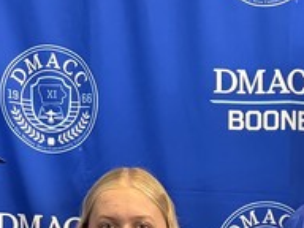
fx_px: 1221
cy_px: 390
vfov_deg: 10.2
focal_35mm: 139
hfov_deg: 14.1
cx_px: 244
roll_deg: -1.3
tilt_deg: -5.5
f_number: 1.6
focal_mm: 5.96
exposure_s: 1/60
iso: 320
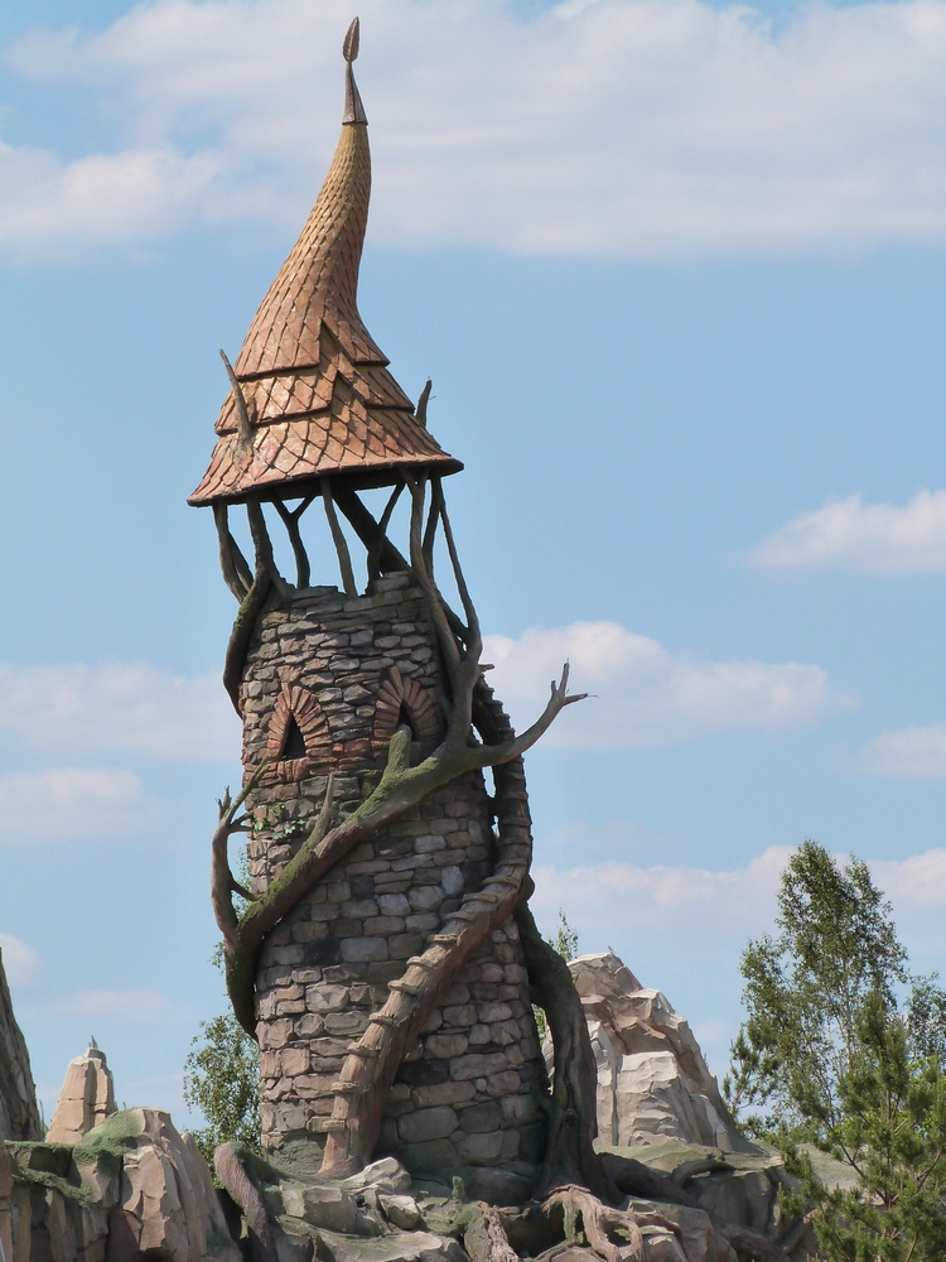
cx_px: 473
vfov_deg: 7.5
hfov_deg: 5.6
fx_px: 9656
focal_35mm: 265
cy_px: 631
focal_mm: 47.7
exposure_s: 1/800
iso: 160
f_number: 5.6
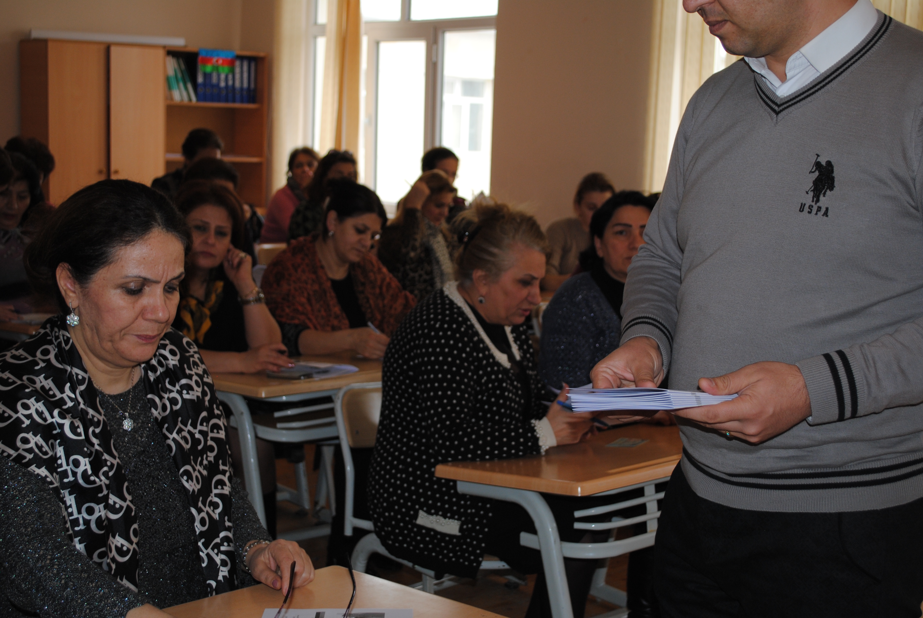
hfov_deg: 38.8
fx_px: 1309
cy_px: 309
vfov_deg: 26.6
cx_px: 462
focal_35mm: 51
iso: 200
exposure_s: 1/60
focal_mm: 34
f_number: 5
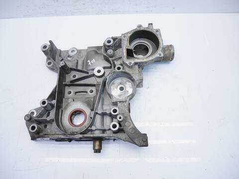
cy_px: 90
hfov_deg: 71.6
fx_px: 166
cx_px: 120
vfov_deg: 56.8
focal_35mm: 24
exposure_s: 1/100
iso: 200
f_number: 3.5
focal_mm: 12
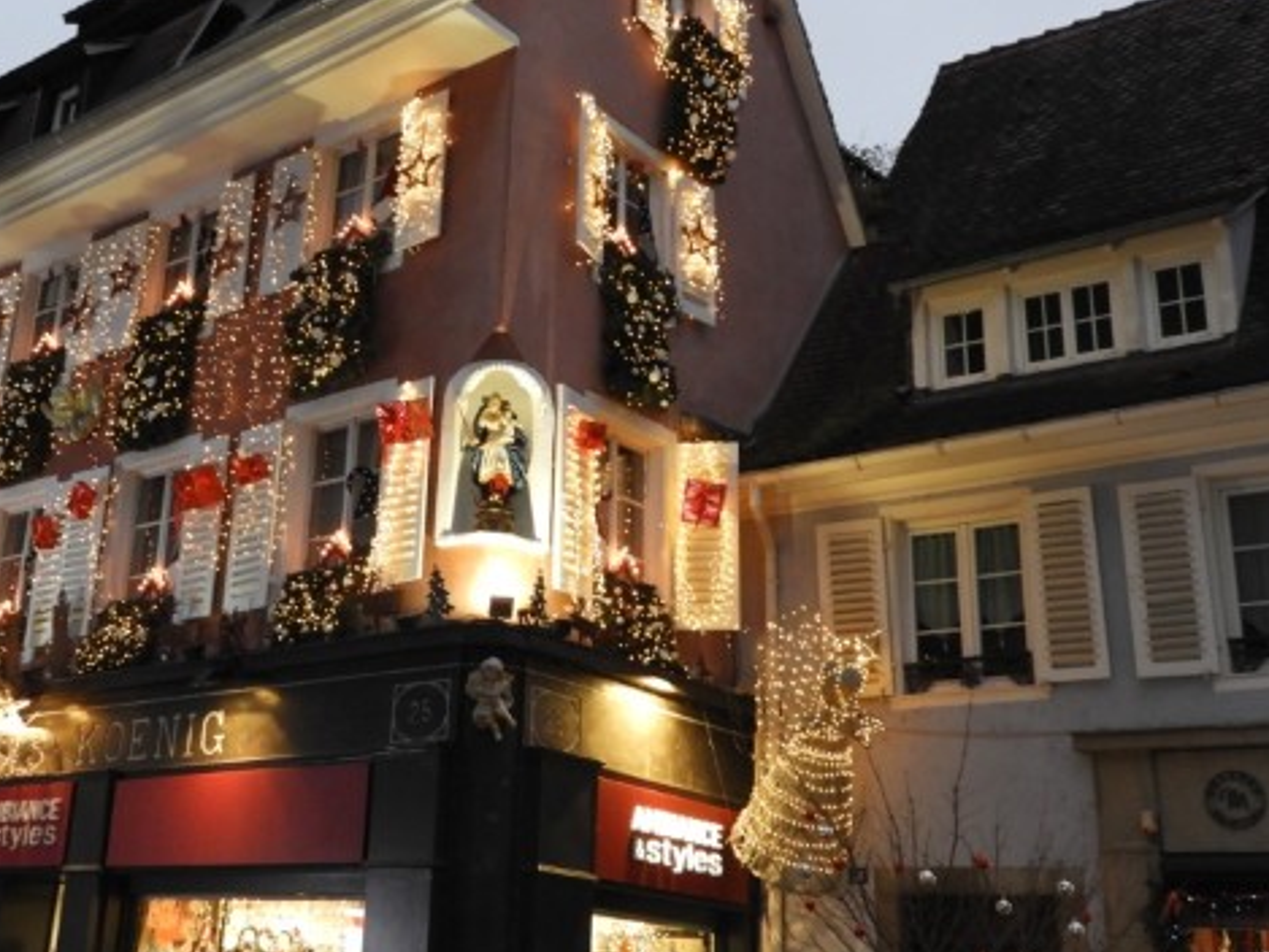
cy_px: 360
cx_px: 433
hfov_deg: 41.6
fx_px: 1650
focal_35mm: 45
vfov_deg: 32.1
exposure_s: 1/30
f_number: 3.6
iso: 320
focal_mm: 5.9
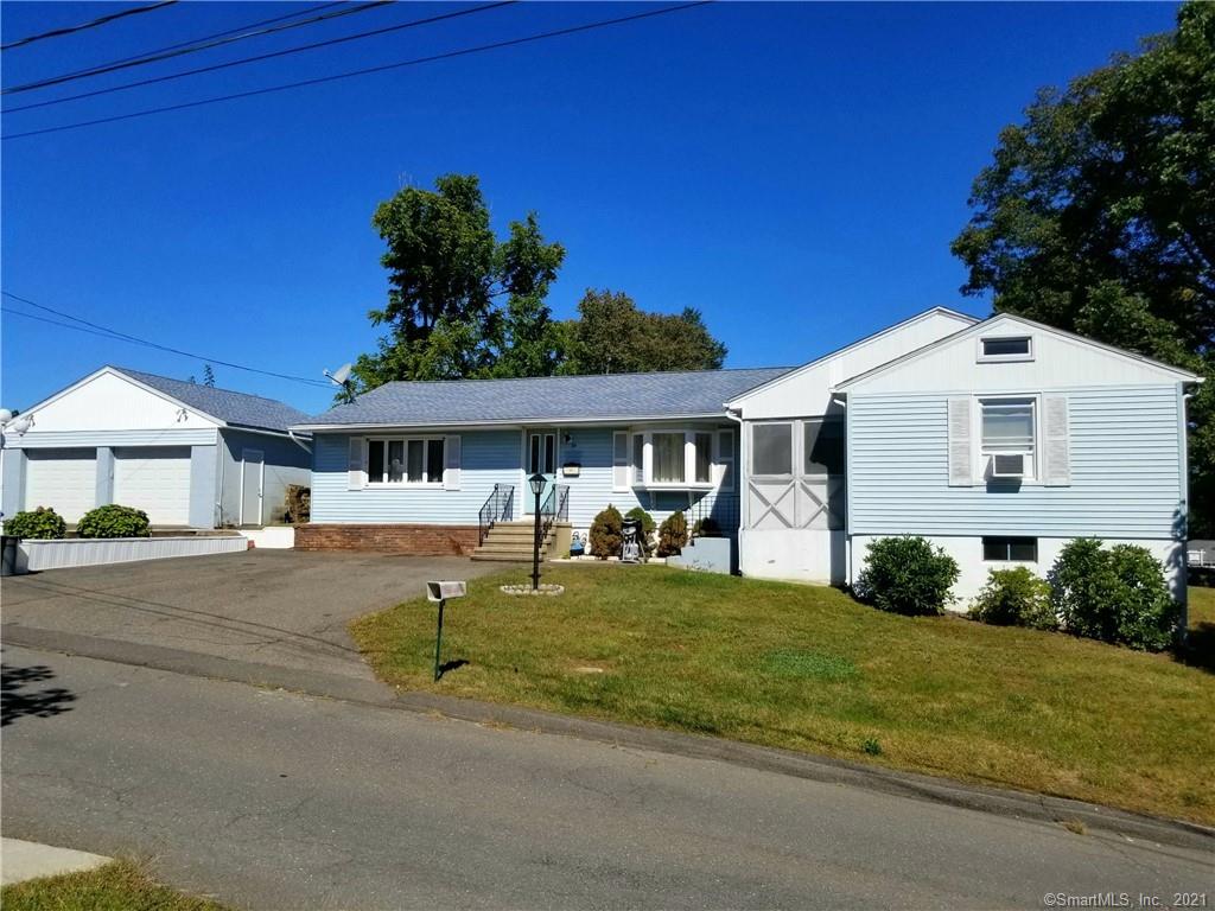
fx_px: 913
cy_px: 456
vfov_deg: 53.1
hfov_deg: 67.3
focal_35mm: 26
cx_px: 608
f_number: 1.7
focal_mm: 4.25
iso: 50
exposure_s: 1/4816
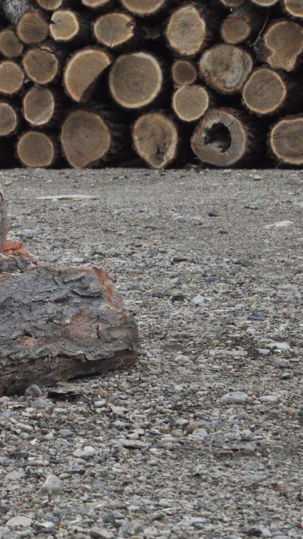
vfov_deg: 16.4
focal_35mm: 131
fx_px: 1868
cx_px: -52
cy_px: 268
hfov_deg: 9.2
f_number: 22
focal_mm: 55
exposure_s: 1/800
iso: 3200
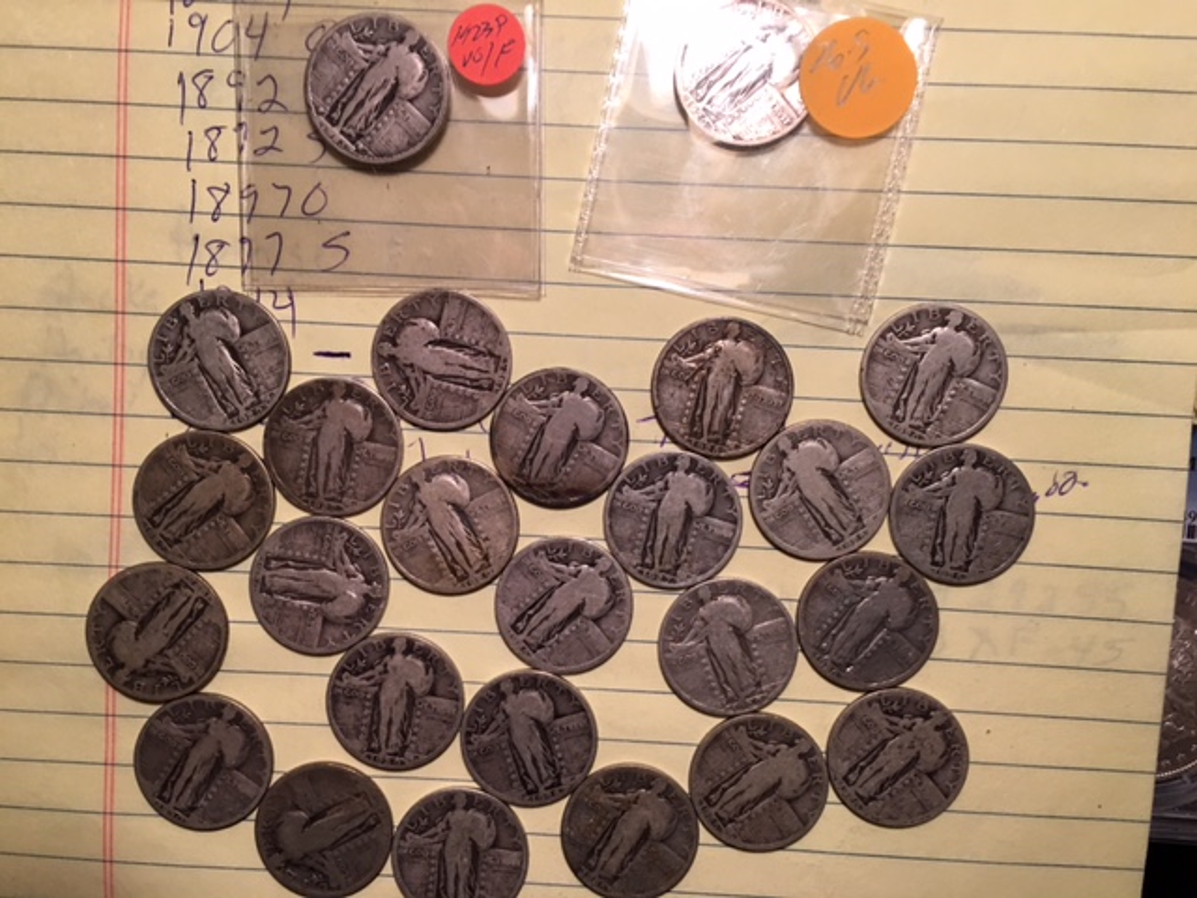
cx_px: 598
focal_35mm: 29
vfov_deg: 48.2
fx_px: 1003
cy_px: 449
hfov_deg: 61.7
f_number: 2.2
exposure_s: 1/30
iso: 40
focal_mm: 4.15
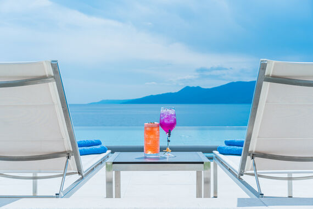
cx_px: 156
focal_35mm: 55
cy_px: 104
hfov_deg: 36.2
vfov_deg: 24.6
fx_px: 478
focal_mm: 55
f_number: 8
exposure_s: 1/640
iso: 100
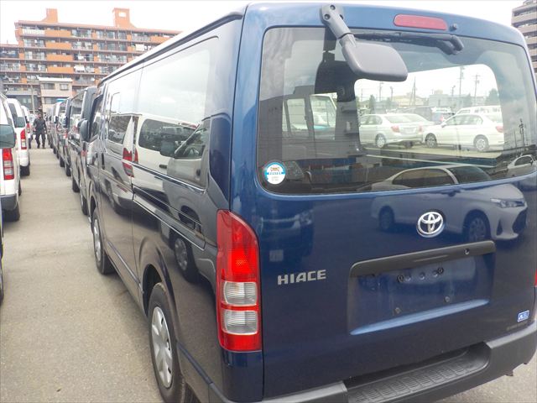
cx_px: 268
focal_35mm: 30
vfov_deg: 46.8
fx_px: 465
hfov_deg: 60.0
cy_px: 202
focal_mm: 4.1
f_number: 3.3
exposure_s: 1/400
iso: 125
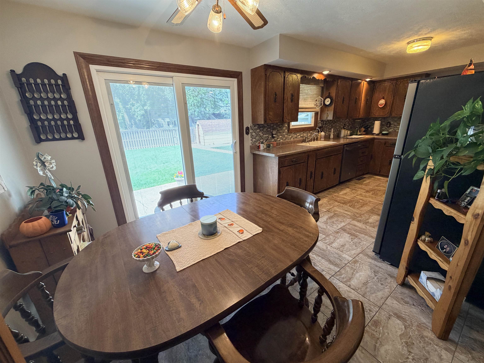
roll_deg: +2.1
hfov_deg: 102.1
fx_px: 196
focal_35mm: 14
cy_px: 182
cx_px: 242
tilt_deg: -18.2
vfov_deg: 85.7
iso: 200
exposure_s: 1/120
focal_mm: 2.22
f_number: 2.2
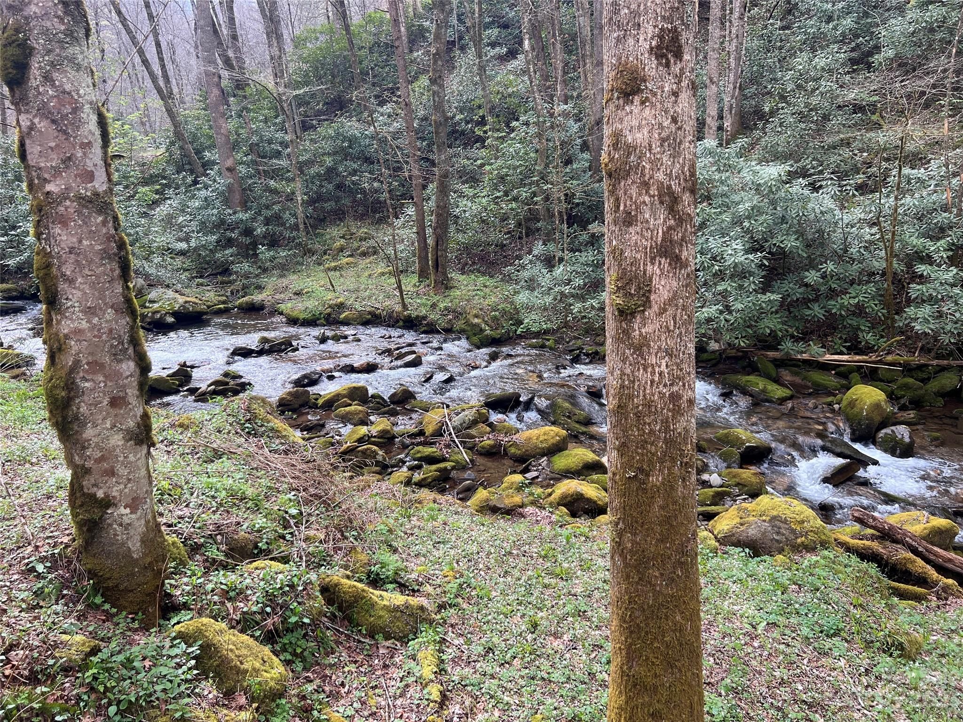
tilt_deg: -15.0
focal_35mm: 26
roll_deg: +2.6
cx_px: 482
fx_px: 723
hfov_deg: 67.3
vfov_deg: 53.1
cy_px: 361
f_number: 1.5
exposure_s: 1/466
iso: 50
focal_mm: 5.7
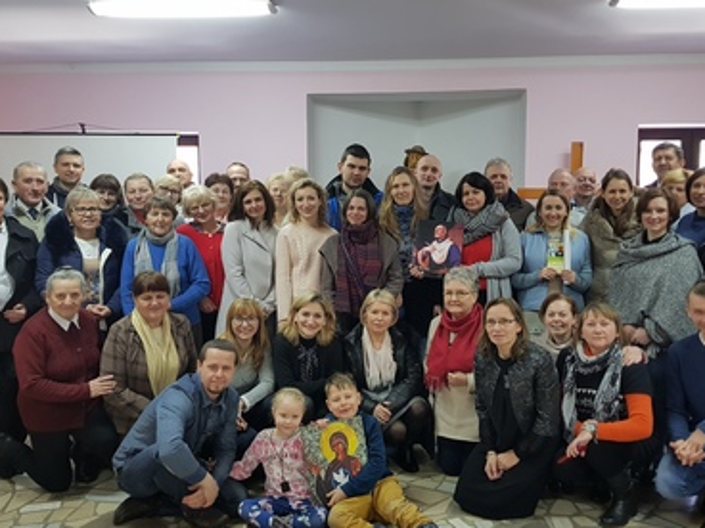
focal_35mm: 33
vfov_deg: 42.9
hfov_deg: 55.3
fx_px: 672
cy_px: 275
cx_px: 375
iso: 200
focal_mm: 4.2
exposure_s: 1/50
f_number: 1.7
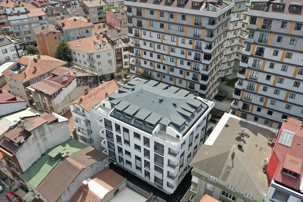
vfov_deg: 46.4
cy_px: 101
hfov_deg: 65.5
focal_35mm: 28
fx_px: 236
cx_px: 152
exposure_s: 1/320
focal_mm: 10.26
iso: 100
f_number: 5.6
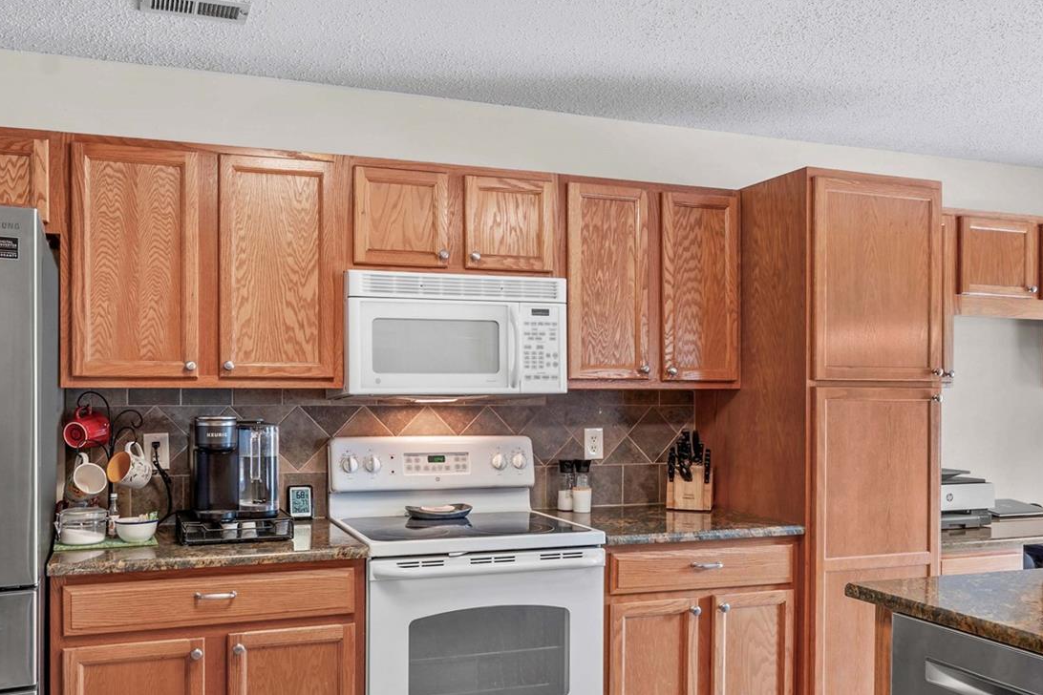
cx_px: 450
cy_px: 401
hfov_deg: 61.7
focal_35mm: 30
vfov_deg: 43.5
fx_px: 869
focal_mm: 16
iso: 100
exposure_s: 1
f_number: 8
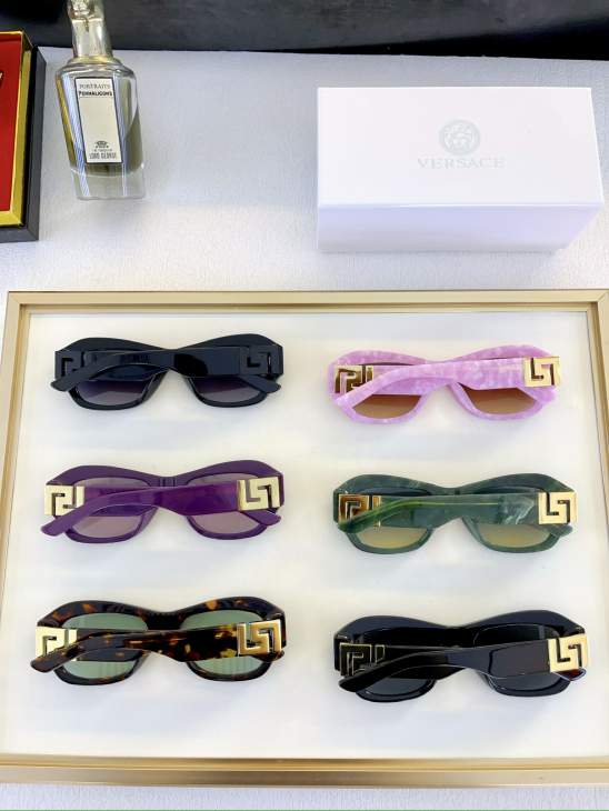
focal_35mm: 25
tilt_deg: -77.5
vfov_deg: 69.4
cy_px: 406
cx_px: 304
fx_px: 586
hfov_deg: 54.9
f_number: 1.6
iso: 80
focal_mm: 5.1
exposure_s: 1/100
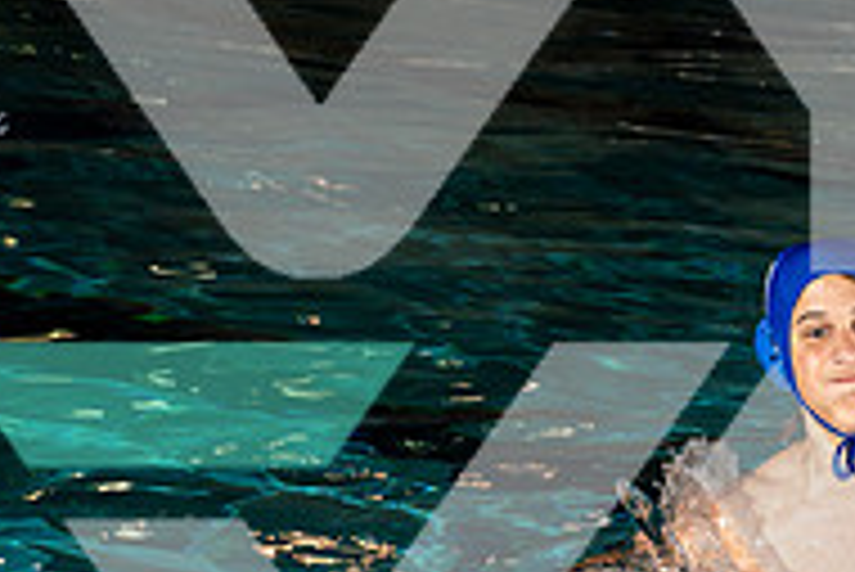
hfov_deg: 9.5
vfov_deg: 6.4
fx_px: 5086
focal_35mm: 214
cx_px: 1089
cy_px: 583
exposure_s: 1/250
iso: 100
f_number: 4
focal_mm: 70
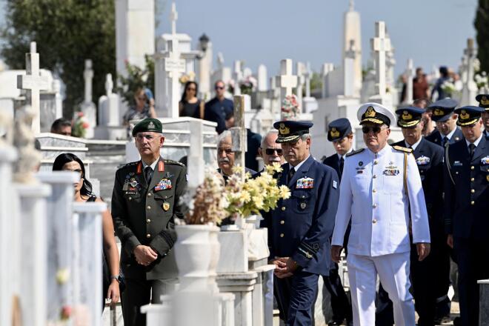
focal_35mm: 200
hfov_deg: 10.3
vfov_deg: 6.9
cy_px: 163
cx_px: 244
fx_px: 2716
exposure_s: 1/1600
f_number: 5.6
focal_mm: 200
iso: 200
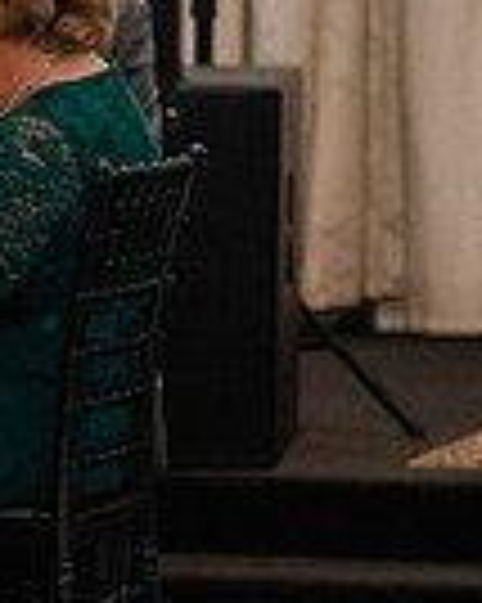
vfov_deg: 4.7
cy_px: 240
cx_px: -590
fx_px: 7319
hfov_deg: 3.7
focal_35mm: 410
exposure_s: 1/160
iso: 1600
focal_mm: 85
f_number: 2
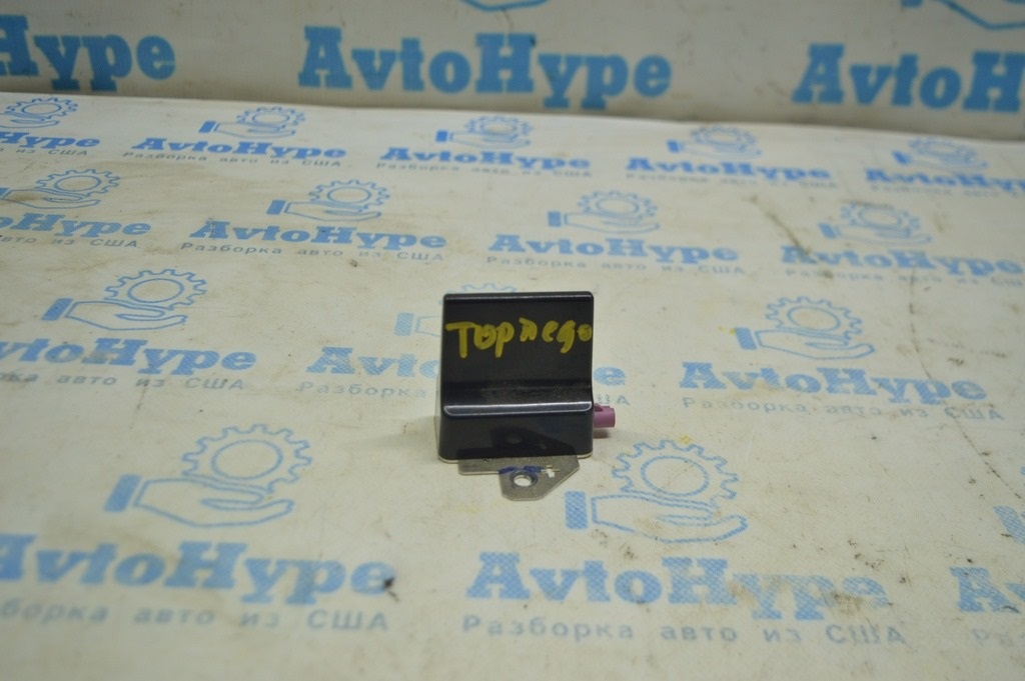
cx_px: 512
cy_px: 340
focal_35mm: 36
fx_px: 1024
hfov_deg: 53.2
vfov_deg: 36.8
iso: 400
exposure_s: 1/80
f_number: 4
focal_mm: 24
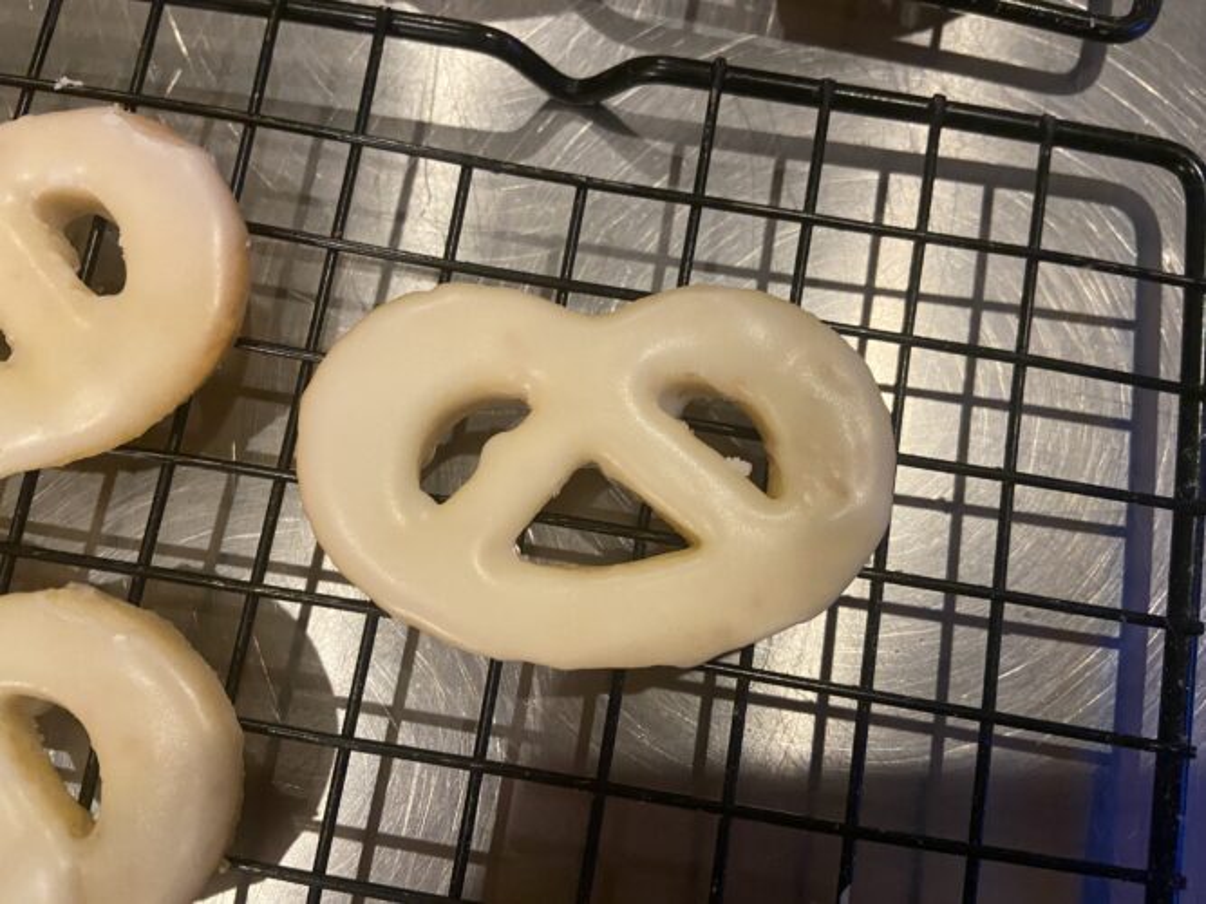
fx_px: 906
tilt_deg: -80.6
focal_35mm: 26
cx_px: 603
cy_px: 452
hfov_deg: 67.3
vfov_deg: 53.0
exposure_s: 1/50
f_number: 1.8
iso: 500
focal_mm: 4.25
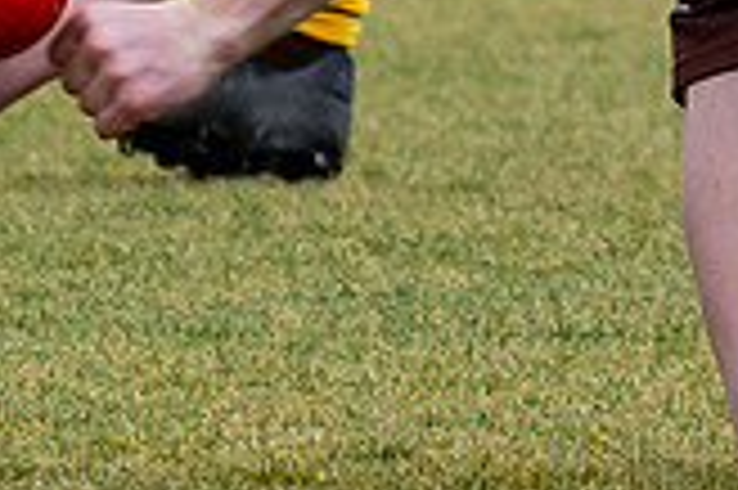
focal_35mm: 3169
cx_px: 249
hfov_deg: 0.7
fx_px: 64899
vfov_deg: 0.4
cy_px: -132
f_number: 3.5
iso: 320
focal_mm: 200
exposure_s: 1/1000
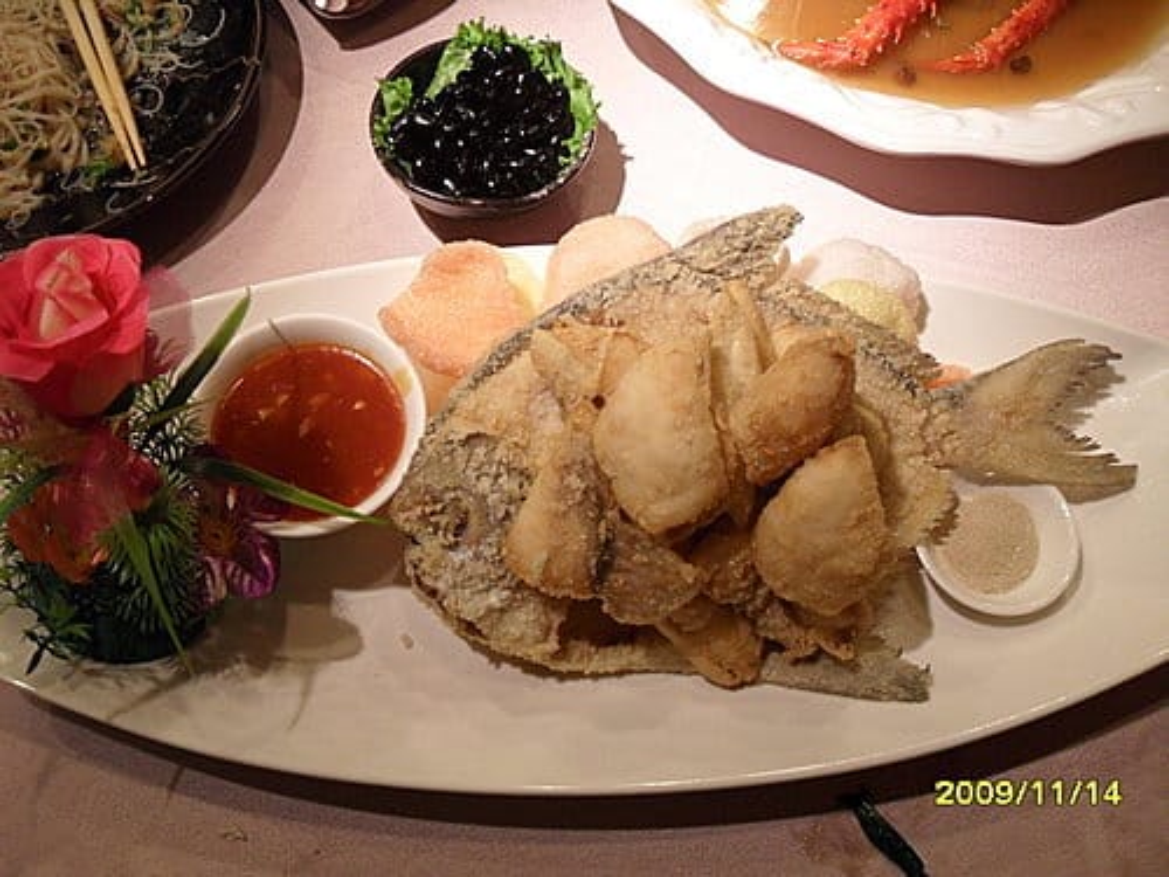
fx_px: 1182
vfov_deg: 40.7
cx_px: 584
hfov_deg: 52.6
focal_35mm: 35
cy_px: 438
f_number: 2.8
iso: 200
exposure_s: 1/30
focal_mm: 6.2
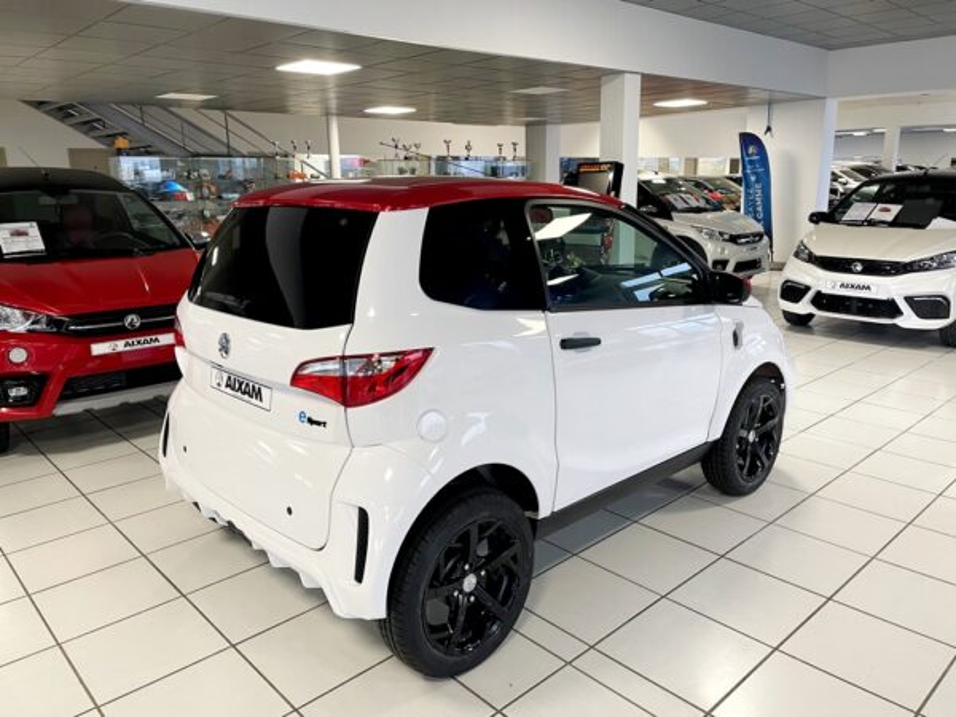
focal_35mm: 26
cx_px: 478
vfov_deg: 53.1
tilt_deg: -13.2
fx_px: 718
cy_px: 358
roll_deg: +1.4
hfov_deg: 67.3
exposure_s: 1/50
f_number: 1.6
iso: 100
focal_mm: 4.2
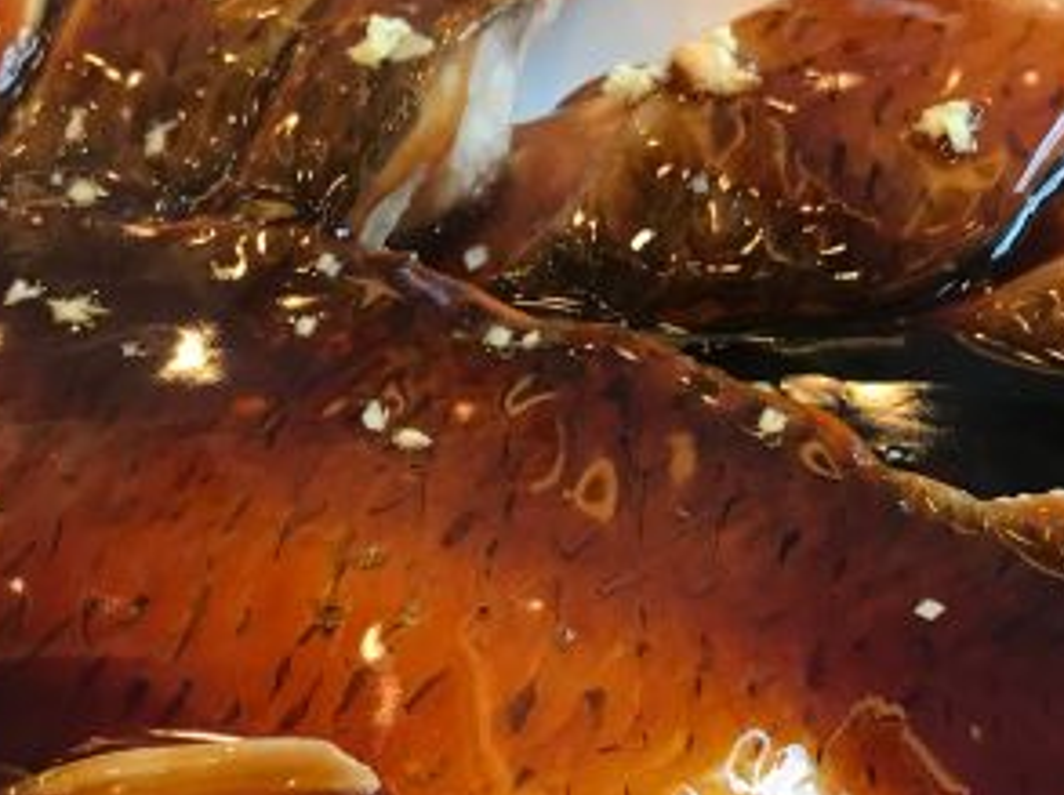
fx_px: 2057
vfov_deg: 21.8
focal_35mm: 67
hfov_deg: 29.0
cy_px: 506
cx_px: 461
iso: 32
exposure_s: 1/25
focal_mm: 3.99
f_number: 1.8
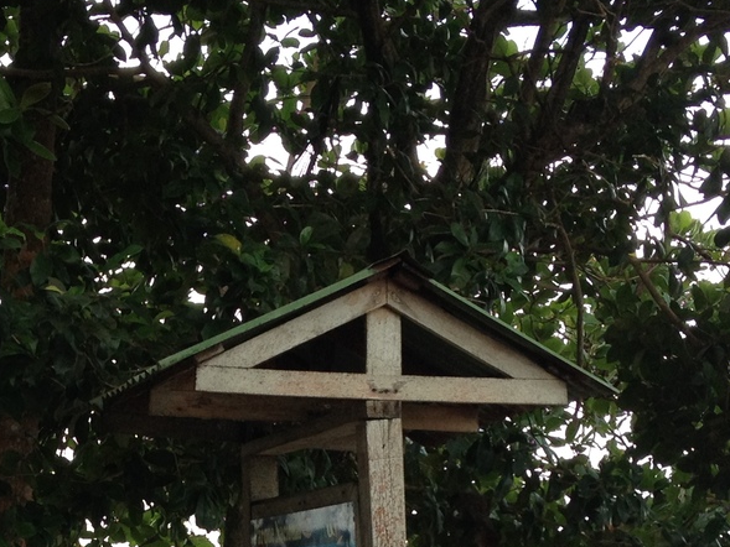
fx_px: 2004
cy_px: 645
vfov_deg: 15.1
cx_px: 187
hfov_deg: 20.5
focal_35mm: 95
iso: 50
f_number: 2.4
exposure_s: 1/215
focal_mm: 4.28
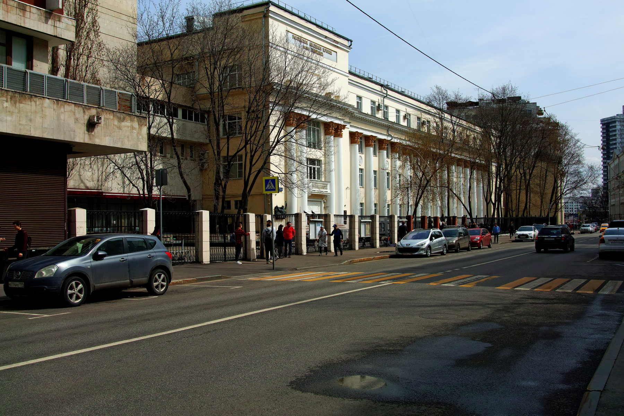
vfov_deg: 35.9
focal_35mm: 37
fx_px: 641
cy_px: 208
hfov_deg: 51.9
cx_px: 312
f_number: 8
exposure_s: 1/500
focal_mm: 28
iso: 100
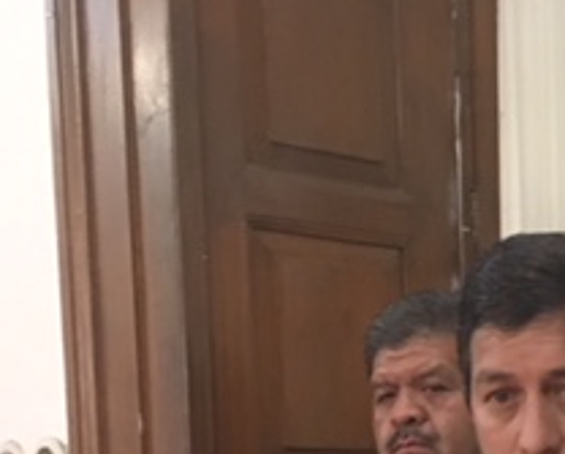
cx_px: 451
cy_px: 631
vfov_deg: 16.5
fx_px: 1457
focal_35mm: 87
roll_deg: +0.8
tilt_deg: -4.1
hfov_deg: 21.7
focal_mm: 4.15
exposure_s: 1/15
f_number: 2.2
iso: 500
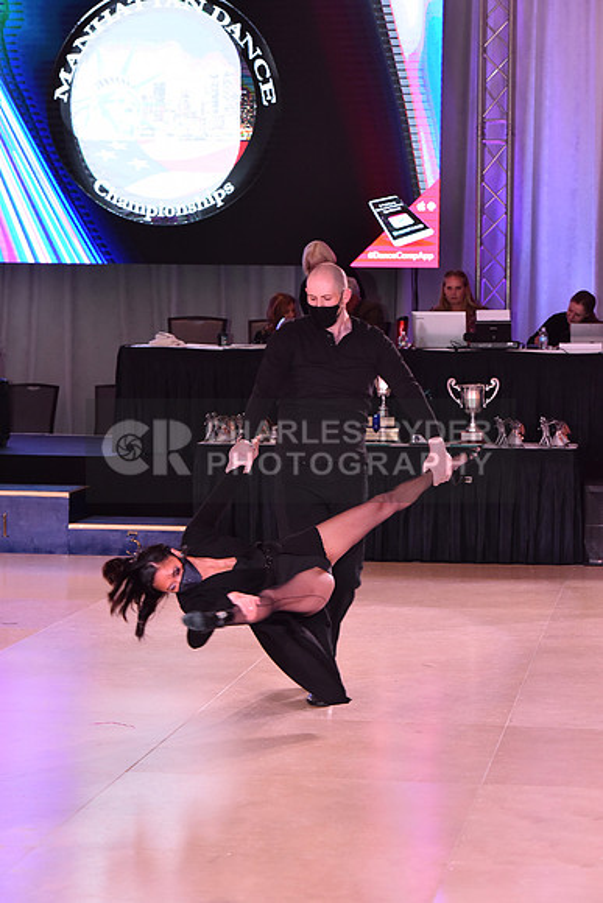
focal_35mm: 102
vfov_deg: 20.0
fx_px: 2561
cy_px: 452
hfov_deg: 13.4
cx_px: 302
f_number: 6.3
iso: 2500
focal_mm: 102
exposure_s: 1/250
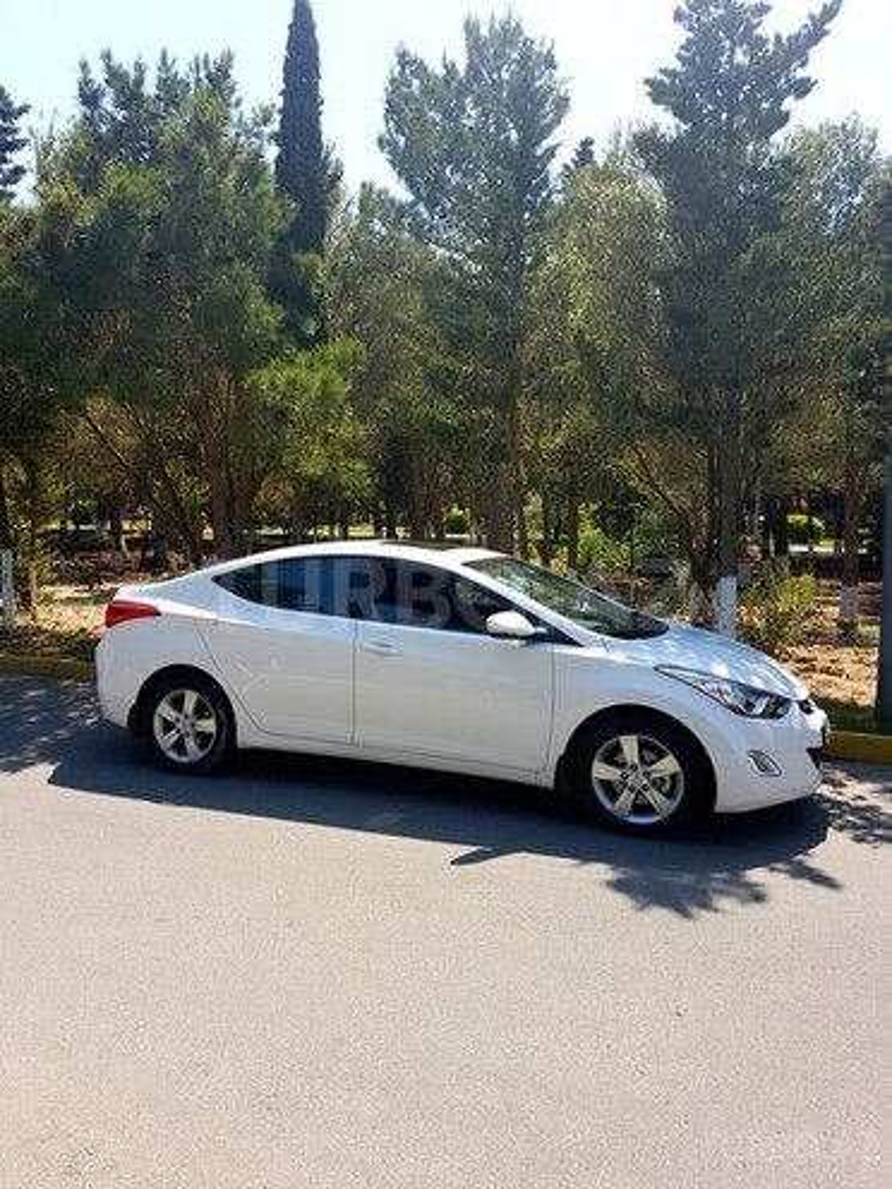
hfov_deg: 53.1
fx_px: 893
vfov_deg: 67.3
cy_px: 594
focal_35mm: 26
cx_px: 446
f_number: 1.7
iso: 40
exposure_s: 1/1300
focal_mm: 4.2
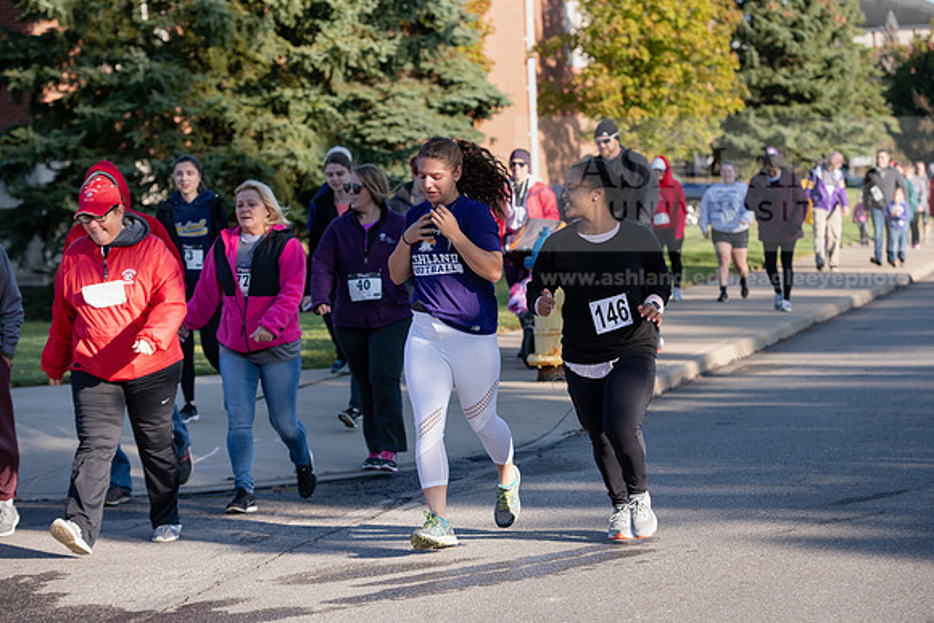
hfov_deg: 20.4
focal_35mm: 100
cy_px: 312
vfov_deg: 13.7
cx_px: 467
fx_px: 2595
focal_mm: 100
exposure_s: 1/500
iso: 200
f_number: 4.5
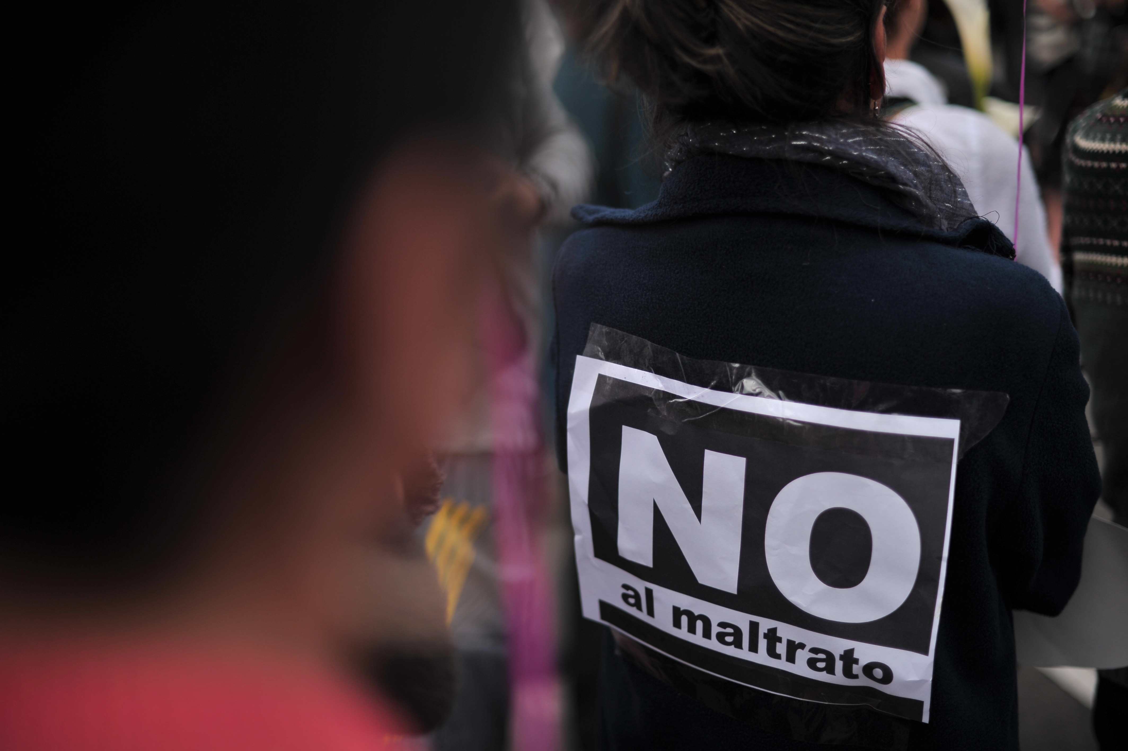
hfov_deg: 39.6
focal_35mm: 50
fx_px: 1566
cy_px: 376
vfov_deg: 27.0
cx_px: 564
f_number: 1.4
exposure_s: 1/5000
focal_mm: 50
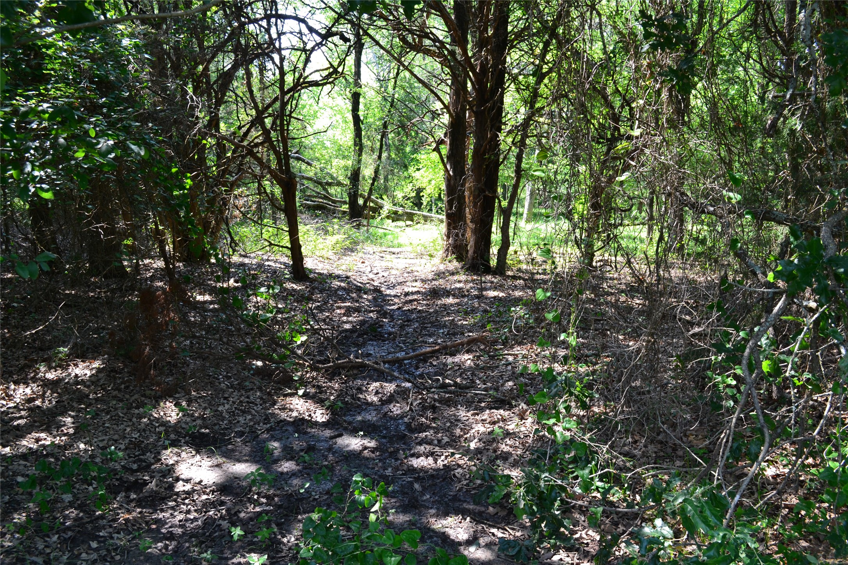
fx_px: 777
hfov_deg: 57.2
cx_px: 424
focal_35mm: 33
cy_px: 282
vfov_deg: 40.0
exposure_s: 1/60
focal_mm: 22
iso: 400
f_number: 8
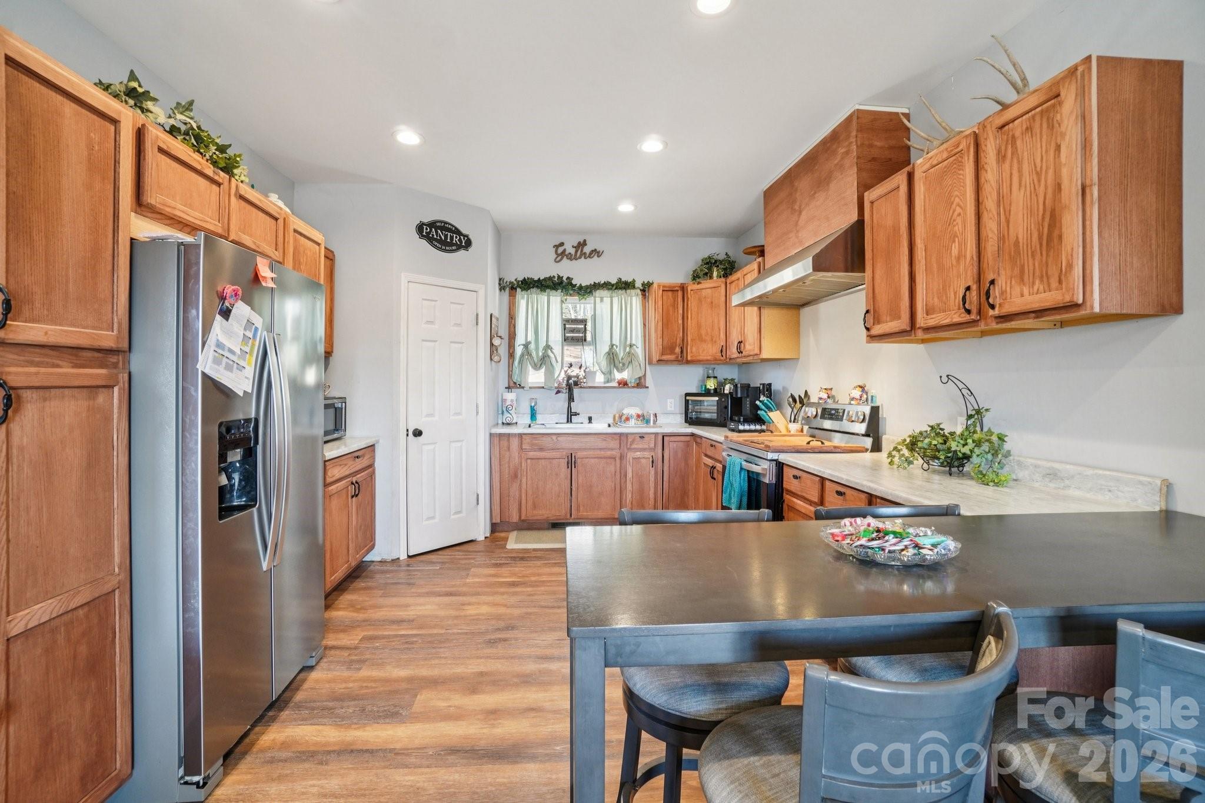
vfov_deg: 77.3
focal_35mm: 15
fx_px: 502
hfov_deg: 100.4
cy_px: 402
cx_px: 602
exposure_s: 1/13
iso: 400
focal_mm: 10
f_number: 8
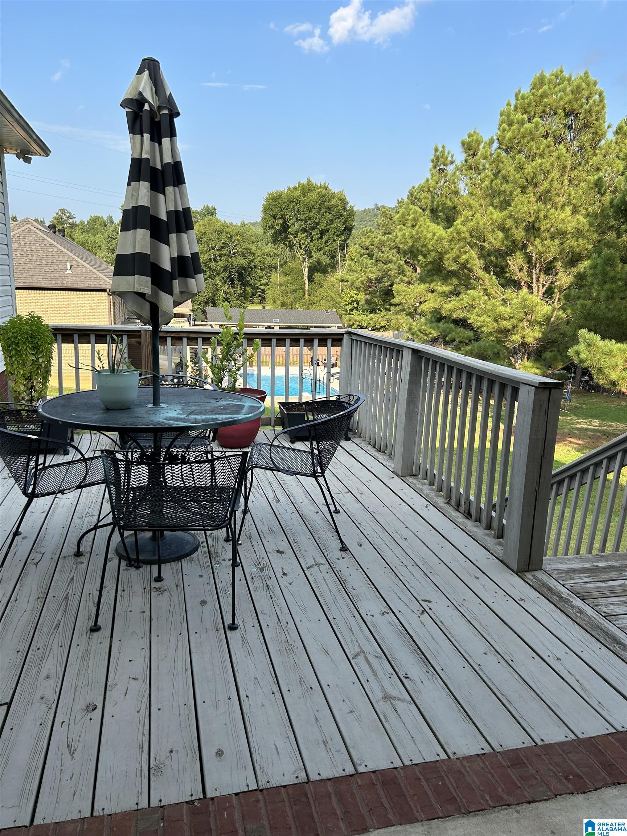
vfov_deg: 67.3
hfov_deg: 53.1
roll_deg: -0.7
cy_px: 418
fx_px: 628
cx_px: 314
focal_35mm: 26
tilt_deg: -11.5
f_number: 1.5
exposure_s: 1/982
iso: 50
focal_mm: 5.7
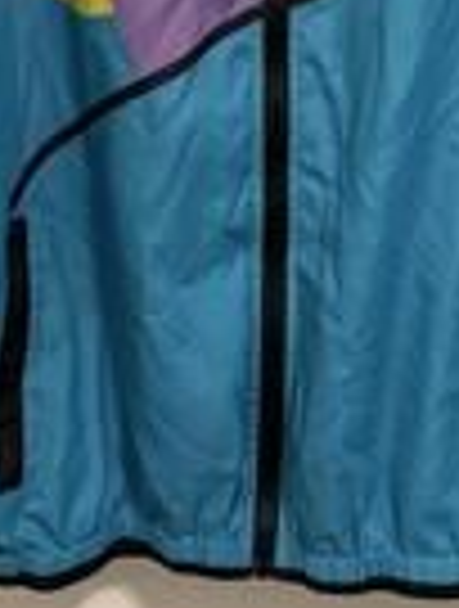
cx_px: 266
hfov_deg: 20.2
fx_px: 1285
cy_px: -54
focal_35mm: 73
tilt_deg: -10.3
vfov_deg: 24.8
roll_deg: +0.6
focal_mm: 5.96
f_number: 1.6
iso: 320
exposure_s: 1/60
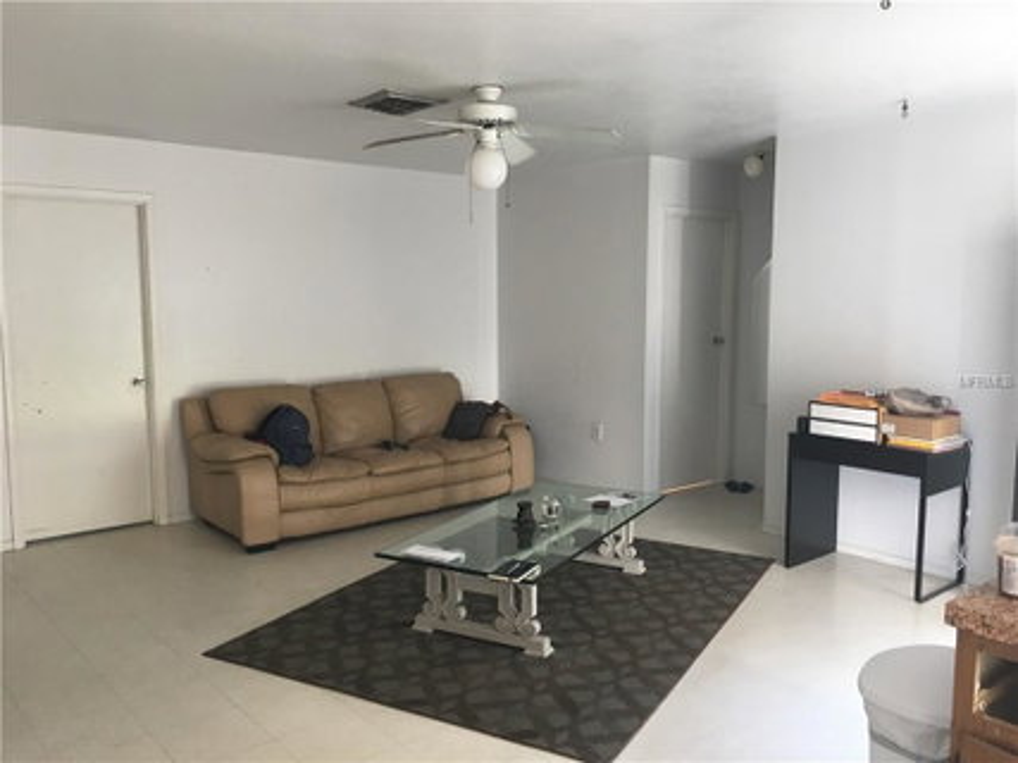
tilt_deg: -6.0
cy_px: 382
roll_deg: +0.9
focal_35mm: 29
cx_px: 509
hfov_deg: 61.7
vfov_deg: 48.2
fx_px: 853
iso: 80
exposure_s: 1/30
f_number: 2.2
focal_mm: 4.15
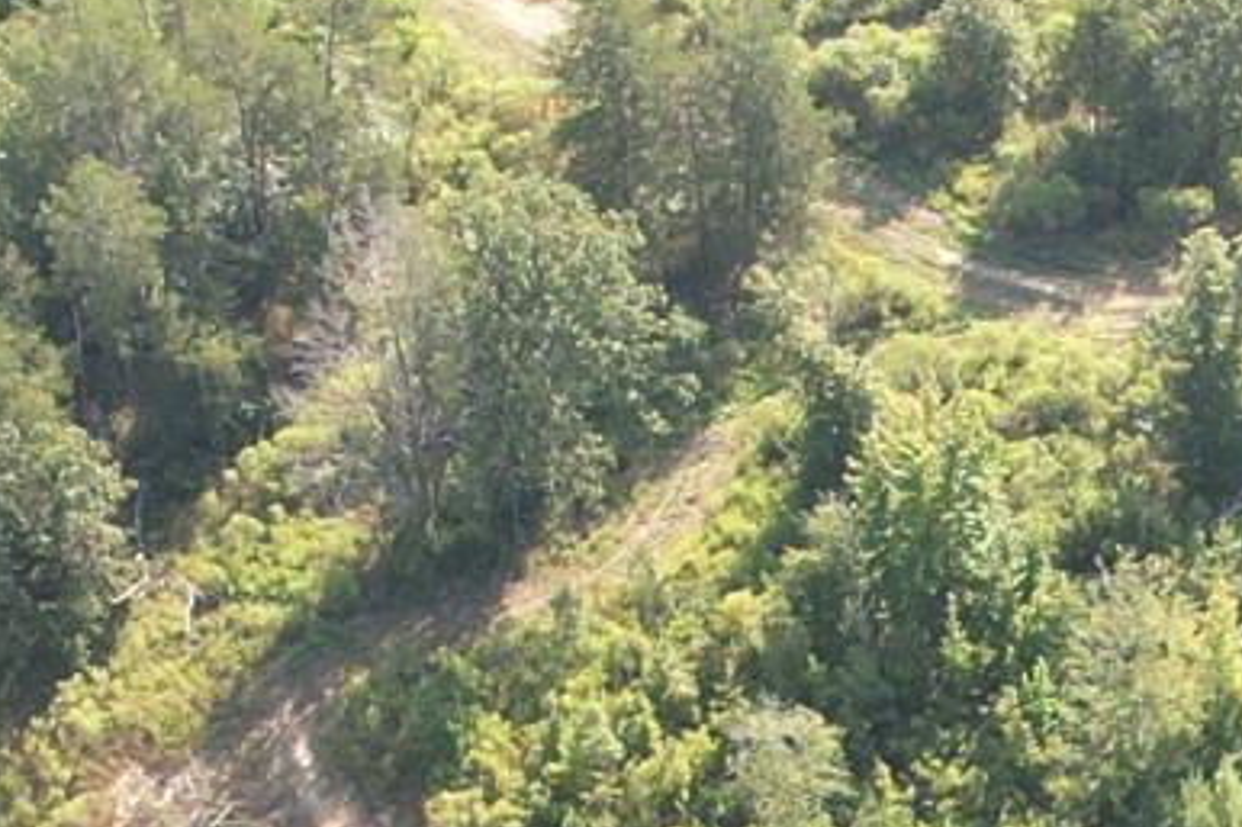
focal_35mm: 171
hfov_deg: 11.9
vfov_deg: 7.8
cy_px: 1290
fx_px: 5897
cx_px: 1207
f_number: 2.8
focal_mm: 8.38
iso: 110
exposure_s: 1/320
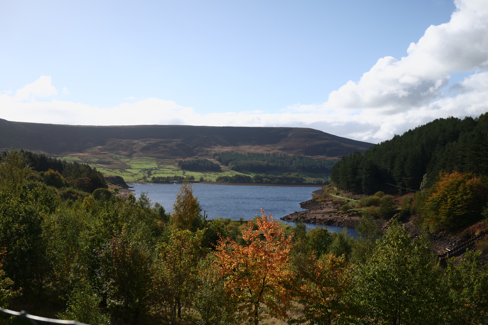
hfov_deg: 51.9
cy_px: 162
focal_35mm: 37
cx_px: 244
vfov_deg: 35.9
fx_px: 502
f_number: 8
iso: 64
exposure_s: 1/250
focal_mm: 37
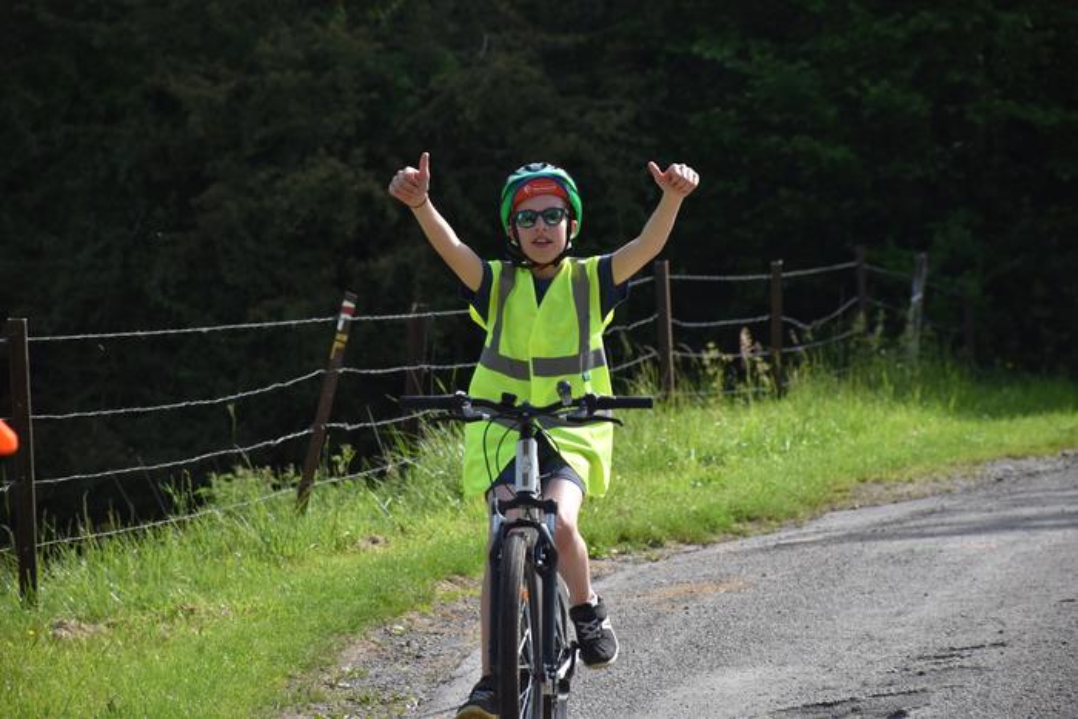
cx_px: 539
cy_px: 360
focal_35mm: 210
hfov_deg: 9.8
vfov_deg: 6.5
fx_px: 6289
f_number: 6.3
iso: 200
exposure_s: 1/640
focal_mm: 140
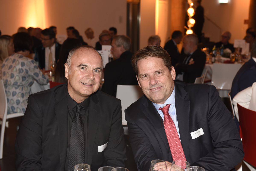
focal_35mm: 58
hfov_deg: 34.5
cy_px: 86
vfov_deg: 23.4
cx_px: 128
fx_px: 413
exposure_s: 1/80
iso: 1600
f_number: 4.5
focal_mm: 58
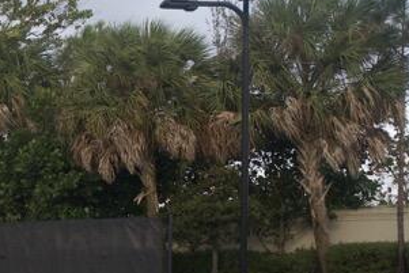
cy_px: 276
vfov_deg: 13.2
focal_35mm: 102
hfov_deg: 16.9
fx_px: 1159
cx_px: -306
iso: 2000
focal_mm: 24
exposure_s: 1/1250
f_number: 5
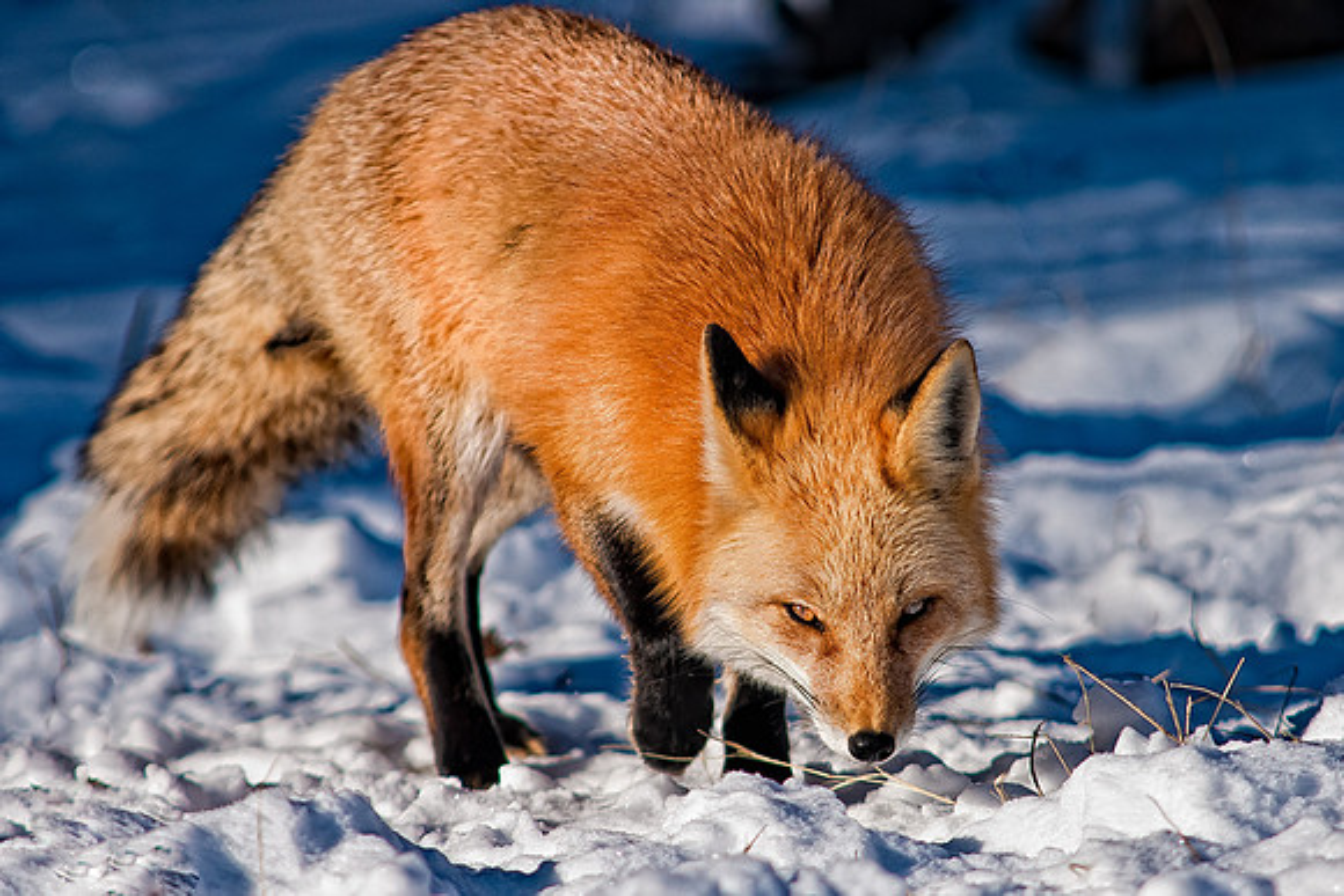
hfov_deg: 4.6
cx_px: 672
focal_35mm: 450
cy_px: 448
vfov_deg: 3.1
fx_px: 16803
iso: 320
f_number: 3.5
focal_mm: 300
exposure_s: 1/1250
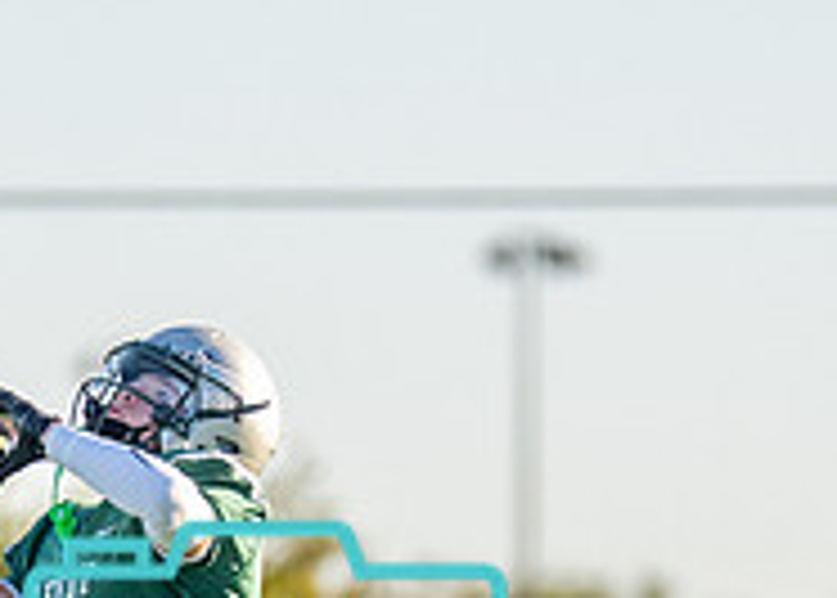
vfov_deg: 1.5
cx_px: 74
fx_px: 23400
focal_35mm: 984
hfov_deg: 2.0
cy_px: 616
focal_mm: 200
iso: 250
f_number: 2.8
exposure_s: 1/4000
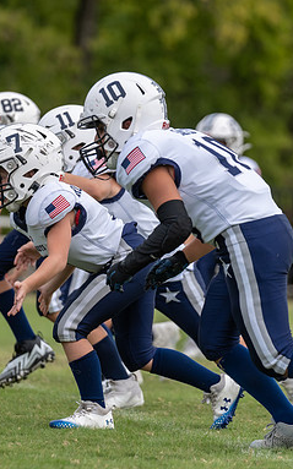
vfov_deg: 5.0
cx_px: 90
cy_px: 244
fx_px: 5347
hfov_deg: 3.1
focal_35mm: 418
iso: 200
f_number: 3.5
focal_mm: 200
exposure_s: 1/1250
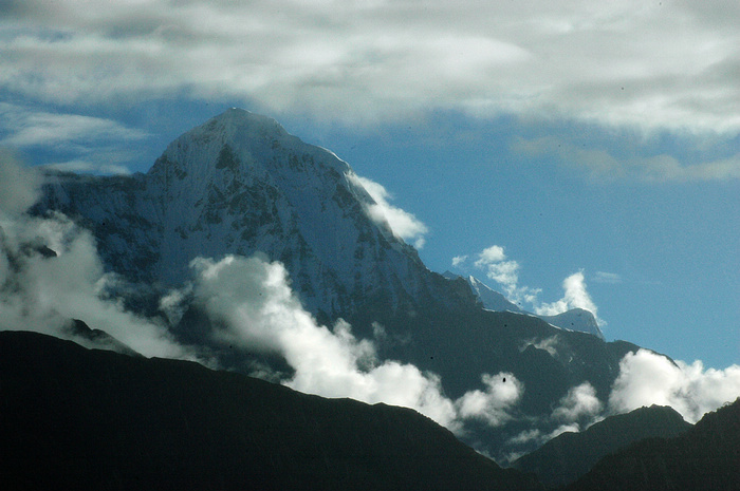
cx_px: 370
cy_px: 246
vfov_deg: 7.5
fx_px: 3757
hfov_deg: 11.2
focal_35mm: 183
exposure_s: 1/200
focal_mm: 122
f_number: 32
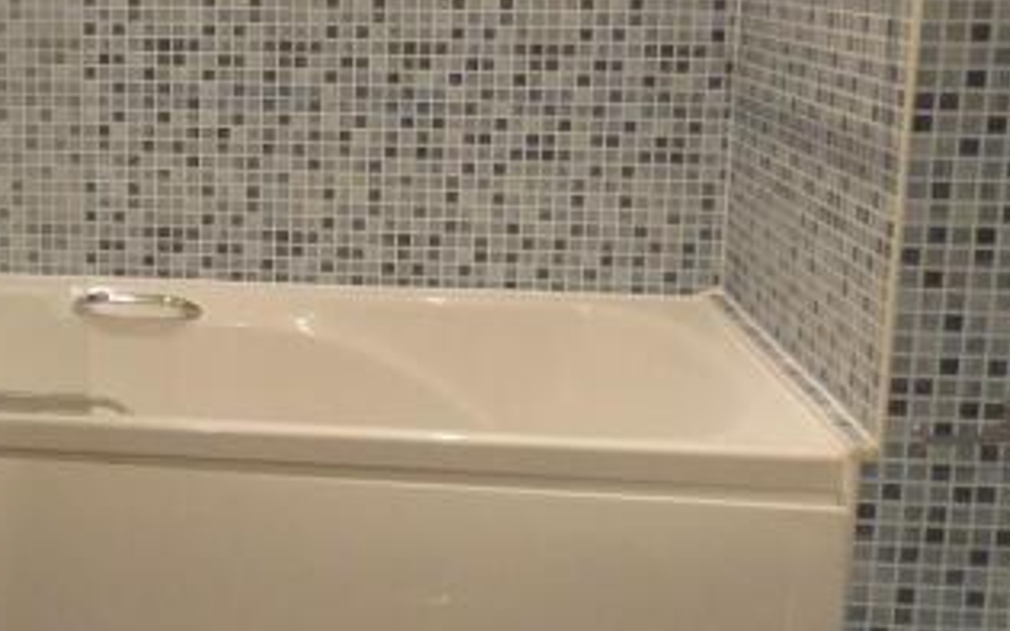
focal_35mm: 49
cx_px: 172
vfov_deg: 26.0
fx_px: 1349
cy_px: 155
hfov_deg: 39.1
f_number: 3
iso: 800
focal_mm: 4.5
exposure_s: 1/100
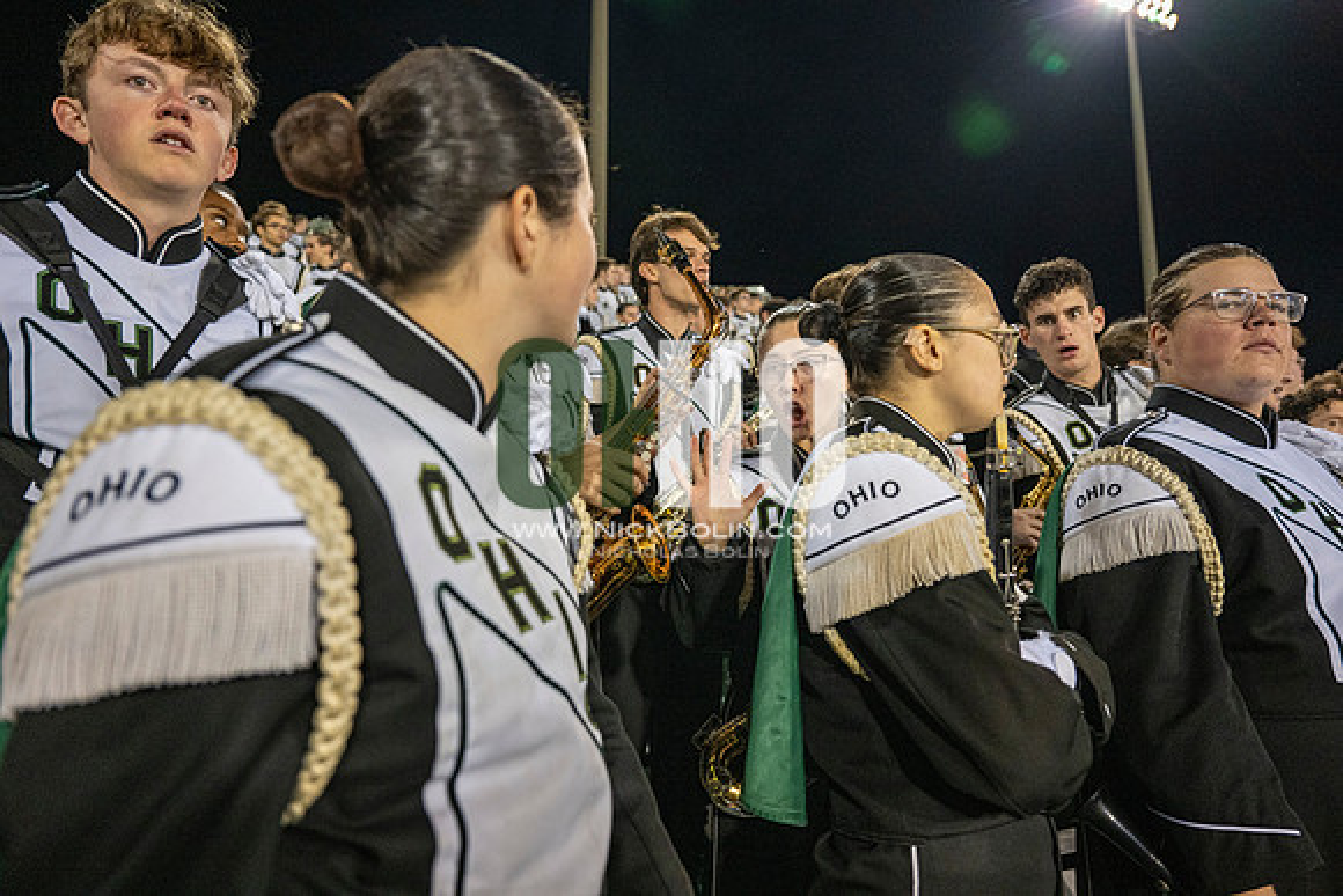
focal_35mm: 24
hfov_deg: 73.7
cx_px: 672
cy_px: 448
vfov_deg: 53.2
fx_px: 896
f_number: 3.2
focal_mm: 24
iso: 2000
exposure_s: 1/500
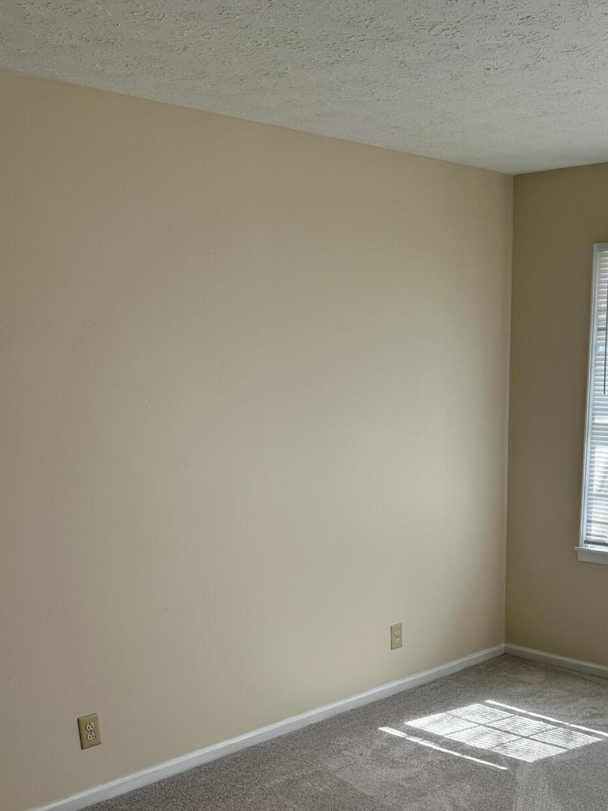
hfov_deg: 35.2
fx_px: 937
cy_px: 675
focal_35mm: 40
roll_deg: +0.1
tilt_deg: -17.4
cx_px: 455
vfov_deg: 44.0
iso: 80
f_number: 1.78
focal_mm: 6.86
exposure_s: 1/153
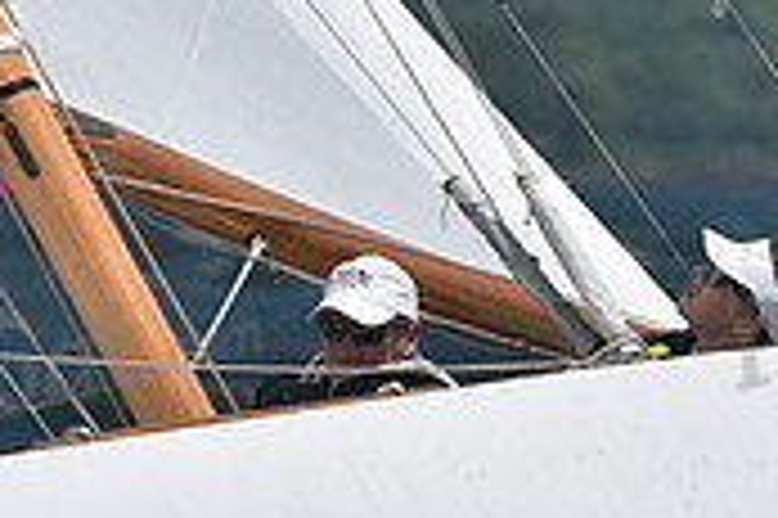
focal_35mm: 1039
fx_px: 22432
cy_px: 570
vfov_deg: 1.3
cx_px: 499
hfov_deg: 2.0
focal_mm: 310
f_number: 7.1
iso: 250
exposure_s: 1/1600
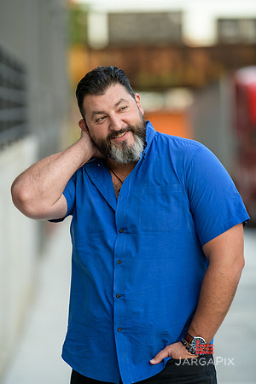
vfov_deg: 15.2
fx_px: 1440
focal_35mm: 135
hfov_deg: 10.2
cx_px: 128
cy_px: 192
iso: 200
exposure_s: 1/250
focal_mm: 135
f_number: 2
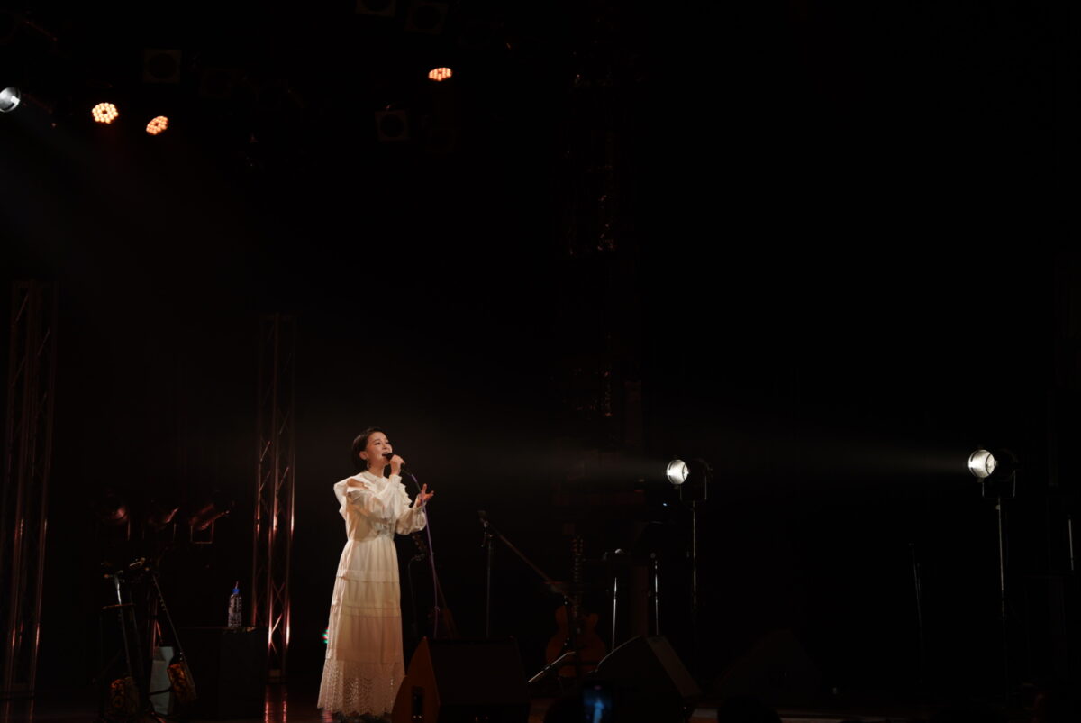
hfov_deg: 28.8
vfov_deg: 19.5
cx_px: 540
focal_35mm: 70
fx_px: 2103
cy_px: 362
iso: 100
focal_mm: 70
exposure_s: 1/80
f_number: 3.5
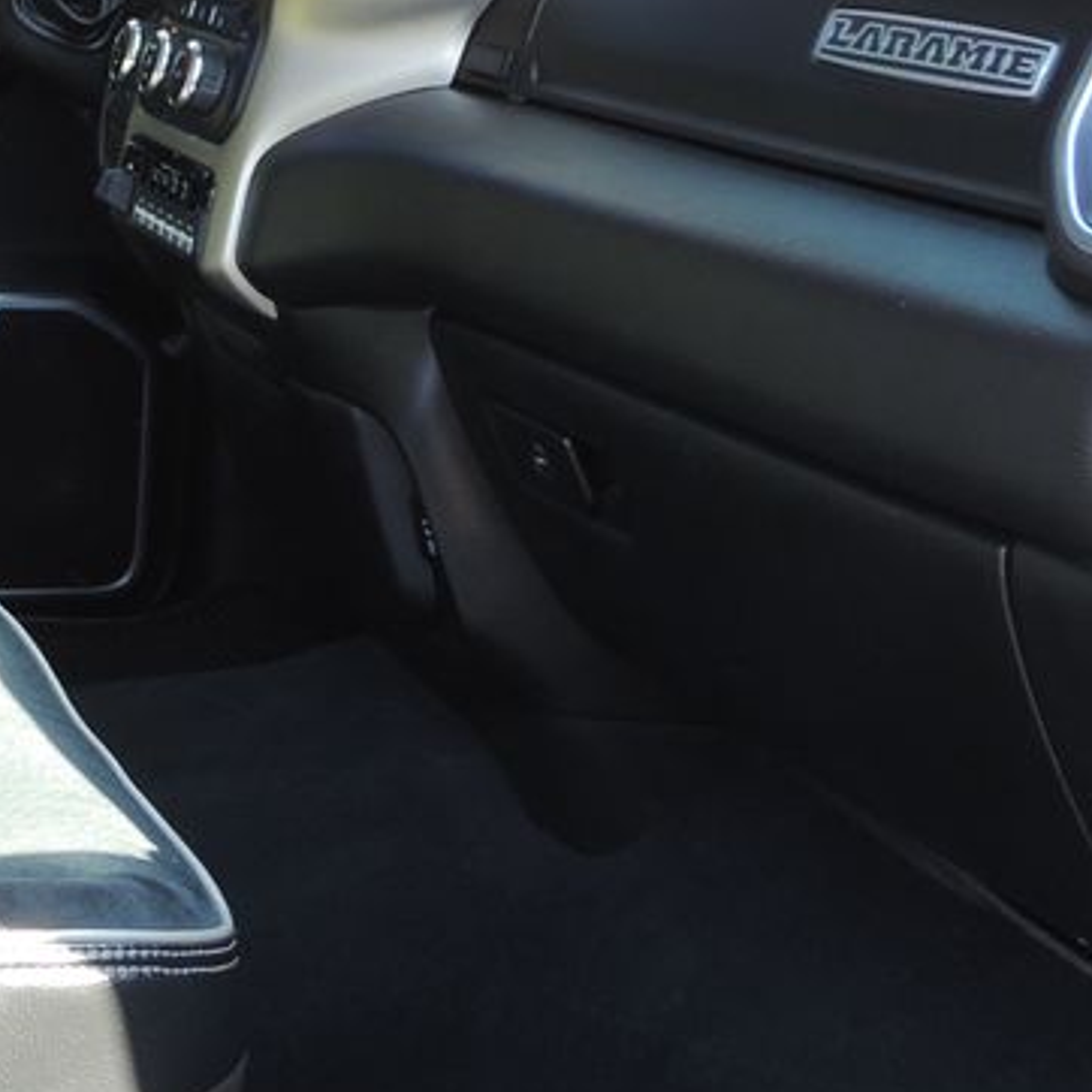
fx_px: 2677
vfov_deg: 23.0
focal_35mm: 75
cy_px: 649
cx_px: 84
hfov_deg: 22.4
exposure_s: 1/30
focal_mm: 4.3
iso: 80
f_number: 3
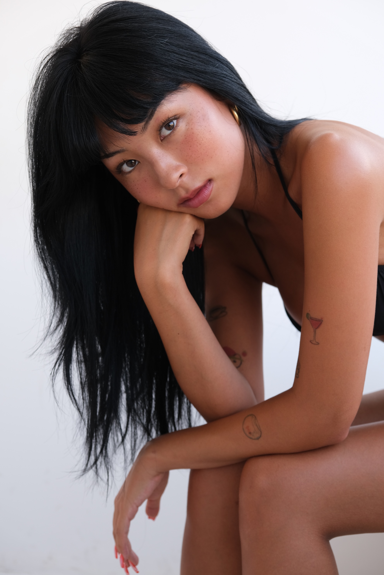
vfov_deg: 35.6
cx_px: 192
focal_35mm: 56
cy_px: 288
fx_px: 896
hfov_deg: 24.2
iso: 320
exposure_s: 1/125
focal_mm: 37.4
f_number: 4
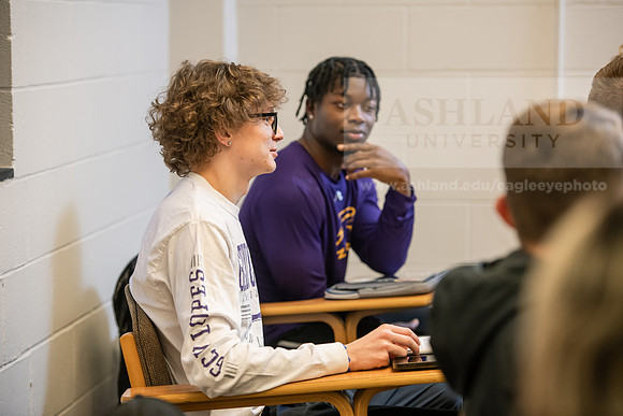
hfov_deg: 17.6
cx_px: 312
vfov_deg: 11.8
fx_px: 2008
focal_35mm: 116
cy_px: 208
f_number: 3.2
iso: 800
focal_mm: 116
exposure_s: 1/160
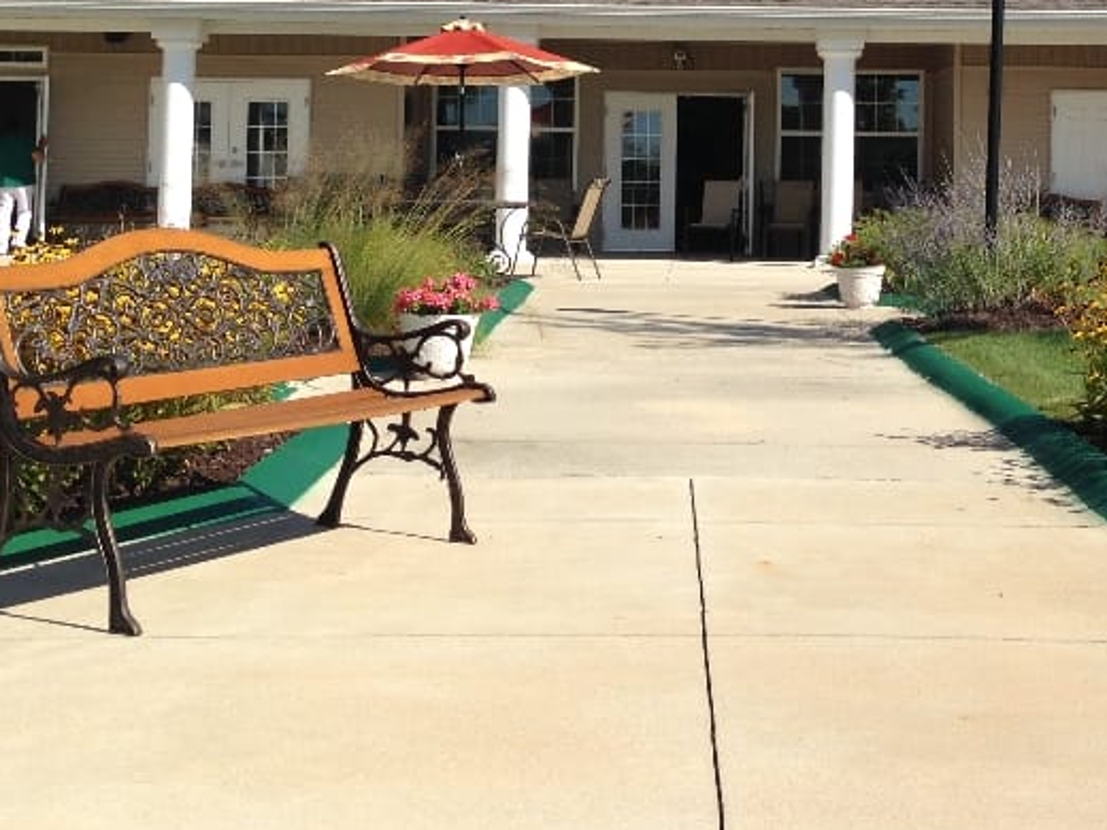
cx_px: 713
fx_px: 2079
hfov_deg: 29.7
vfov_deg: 22.1
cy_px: 104
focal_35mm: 65
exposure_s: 1/2088
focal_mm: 4.12
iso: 50
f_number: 2.4
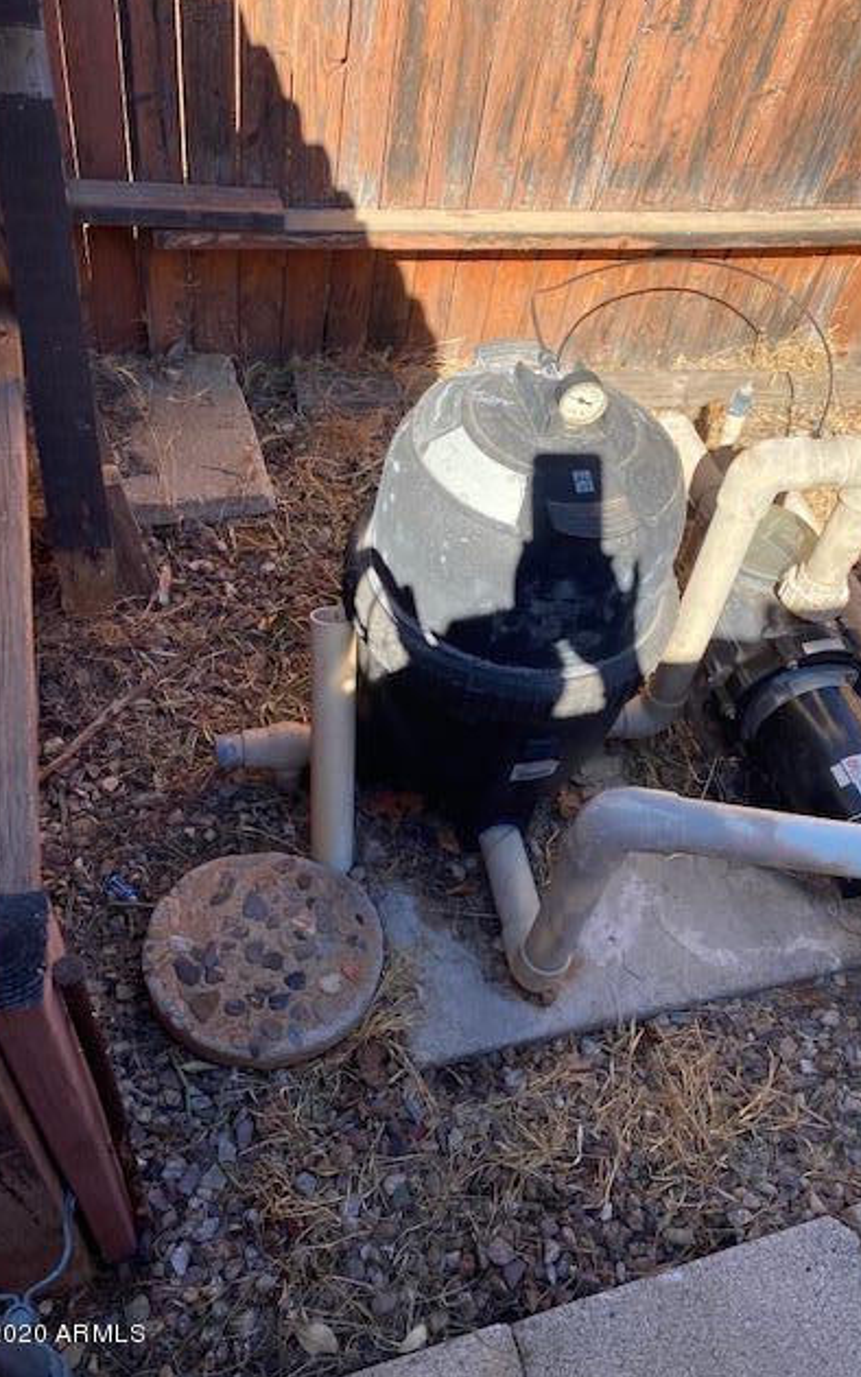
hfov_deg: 44.4
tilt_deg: -49.5
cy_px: 686
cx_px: 498
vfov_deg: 66.5
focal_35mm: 28
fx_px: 1051
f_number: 1.8
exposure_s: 1/973
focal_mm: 4.25
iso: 32
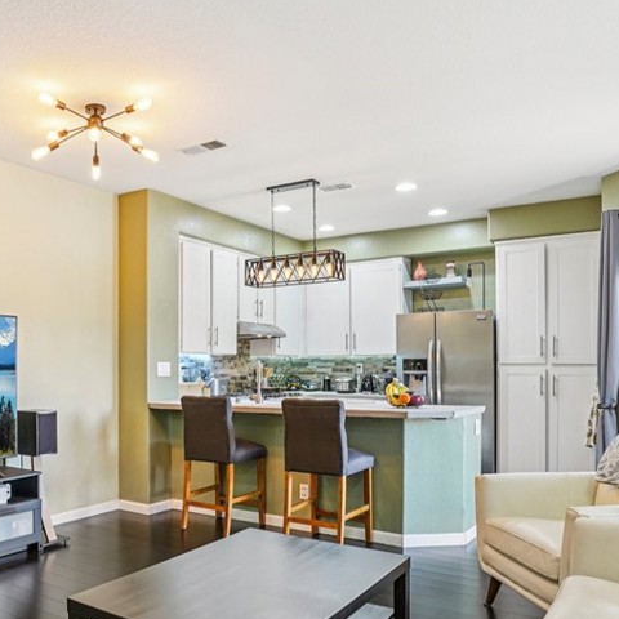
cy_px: 395
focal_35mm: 29
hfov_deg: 53.7
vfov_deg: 54.9
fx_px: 587
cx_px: 174
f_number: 8
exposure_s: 1/8
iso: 400
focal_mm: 16
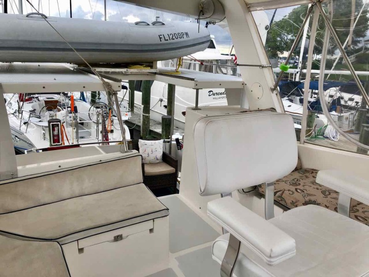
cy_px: 138
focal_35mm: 28
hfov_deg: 63.4
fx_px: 298
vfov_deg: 49.7
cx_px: 184
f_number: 1.8
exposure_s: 1/444
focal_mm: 3.99
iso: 20
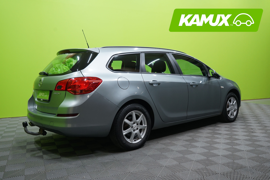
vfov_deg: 42.3
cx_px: 135
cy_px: 90
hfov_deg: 60.3
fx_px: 232
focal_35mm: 31
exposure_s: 1/20
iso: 800
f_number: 5.6
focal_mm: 31
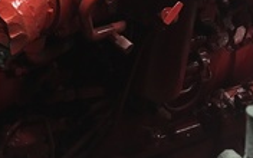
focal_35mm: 70
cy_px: -50
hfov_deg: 28.5
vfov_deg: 17.4
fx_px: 483
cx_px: 39
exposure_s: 1/4
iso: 80
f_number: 2.2
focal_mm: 4.15
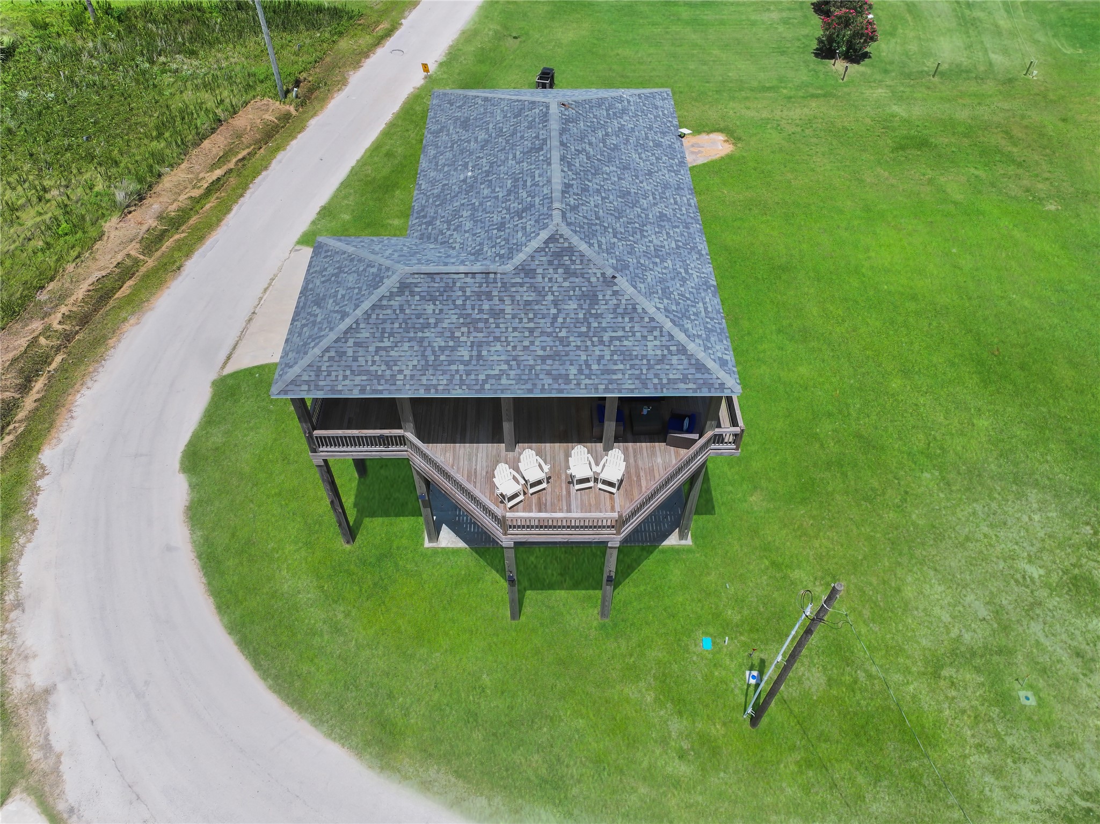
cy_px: 412
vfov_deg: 56.8
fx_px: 762
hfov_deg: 71.6
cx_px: 550
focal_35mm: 24
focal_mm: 12.29
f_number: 2.8
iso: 110
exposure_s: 1/1600
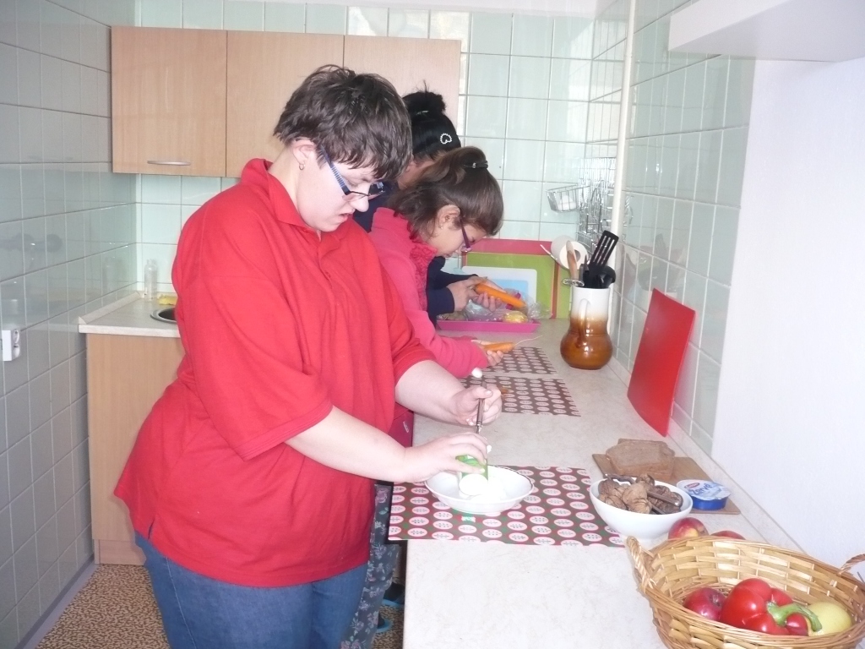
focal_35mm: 35
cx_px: 432
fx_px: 875
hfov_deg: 52.6
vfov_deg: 40.7
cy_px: 324
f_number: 2.8
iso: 200
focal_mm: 5.8
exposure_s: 1/30
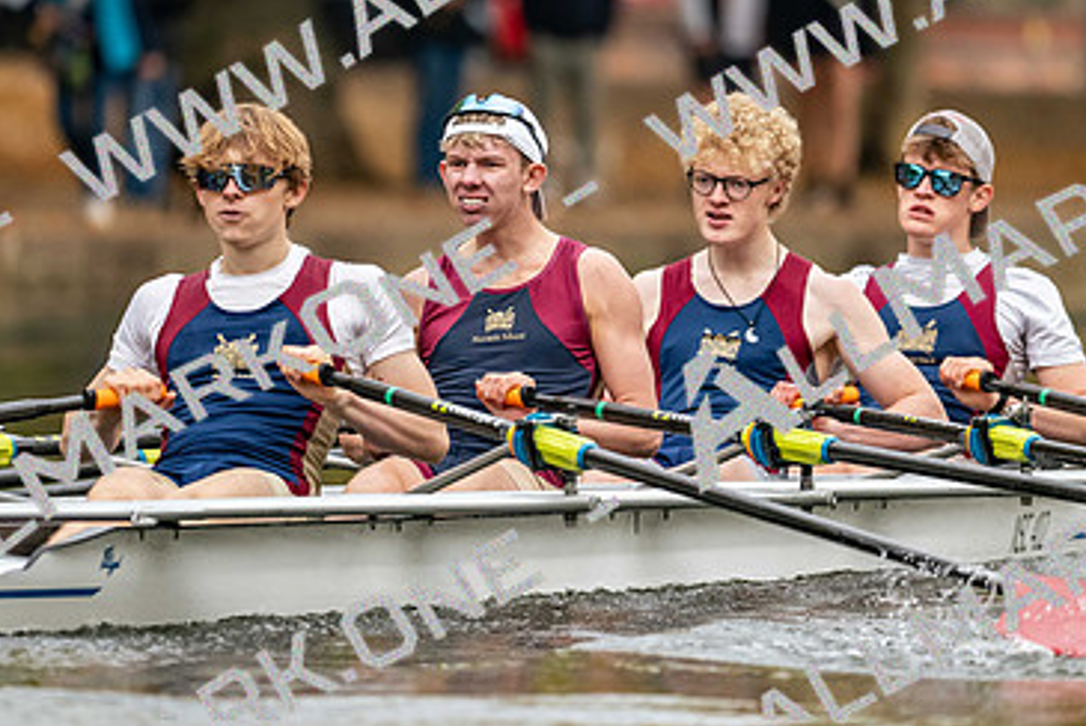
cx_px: 428
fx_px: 19170
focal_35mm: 635
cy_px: 210
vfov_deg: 2.2
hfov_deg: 3.2
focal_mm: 400
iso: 2200
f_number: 4.5
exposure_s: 1/2500
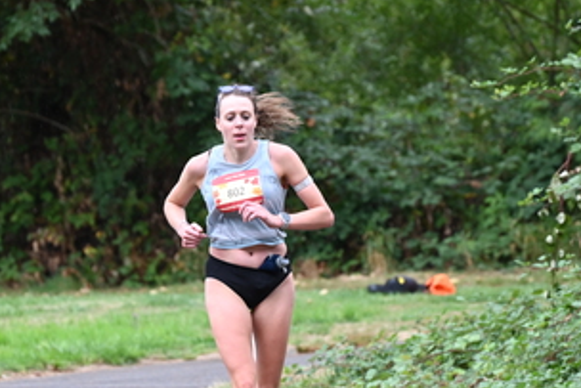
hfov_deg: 5.7
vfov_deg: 3.8
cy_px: 146
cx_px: 222
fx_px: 5845
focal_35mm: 362
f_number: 6.3
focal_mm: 200
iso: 800
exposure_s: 1/250
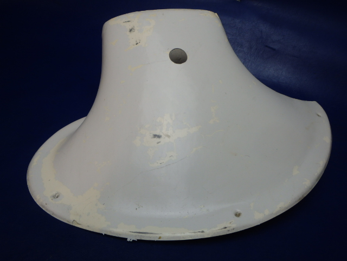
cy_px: 130
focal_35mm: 28
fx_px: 281
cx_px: 174
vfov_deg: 49.7
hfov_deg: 63.4
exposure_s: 1/80
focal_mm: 5
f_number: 3.9
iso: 125
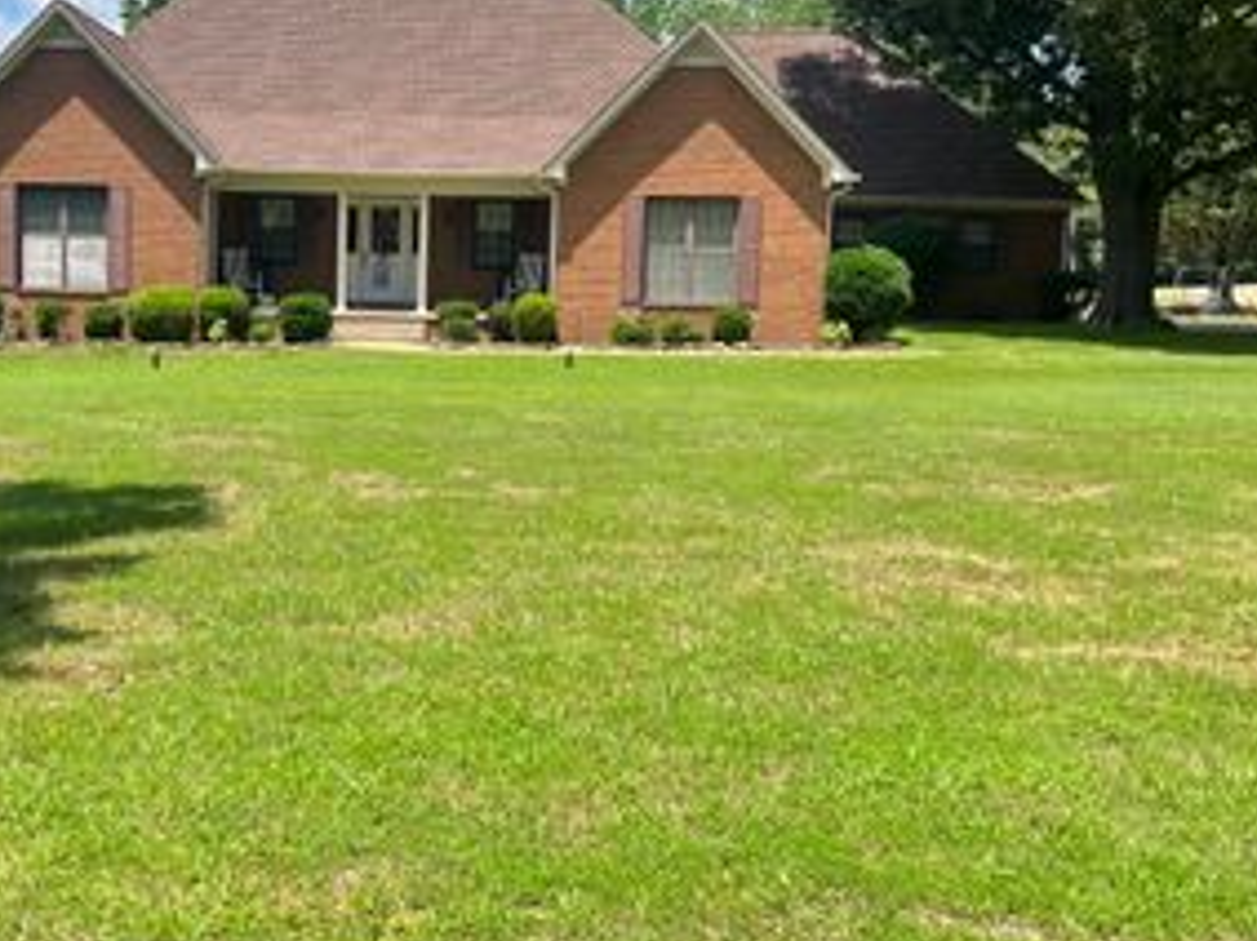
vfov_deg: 31.4
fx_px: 1670
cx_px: 378
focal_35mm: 46
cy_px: 393
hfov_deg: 40.5
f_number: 1.6
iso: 50
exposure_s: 1/2268
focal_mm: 5.1
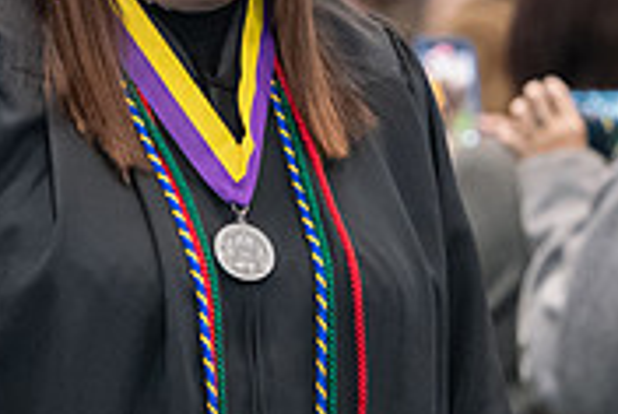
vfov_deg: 3.4
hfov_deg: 5.1
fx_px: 6895
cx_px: 320
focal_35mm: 401
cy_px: 23
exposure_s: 1/200
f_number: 3.2
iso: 3200
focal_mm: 122
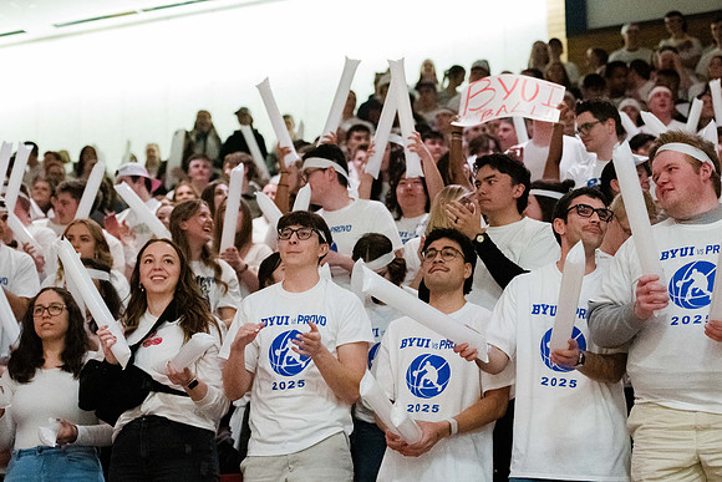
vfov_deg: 15.3
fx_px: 1791
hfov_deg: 22.8
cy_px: 305
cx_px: 339
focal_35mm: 89
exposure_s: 1/1000
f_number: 2.8
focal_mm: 70
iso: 20000
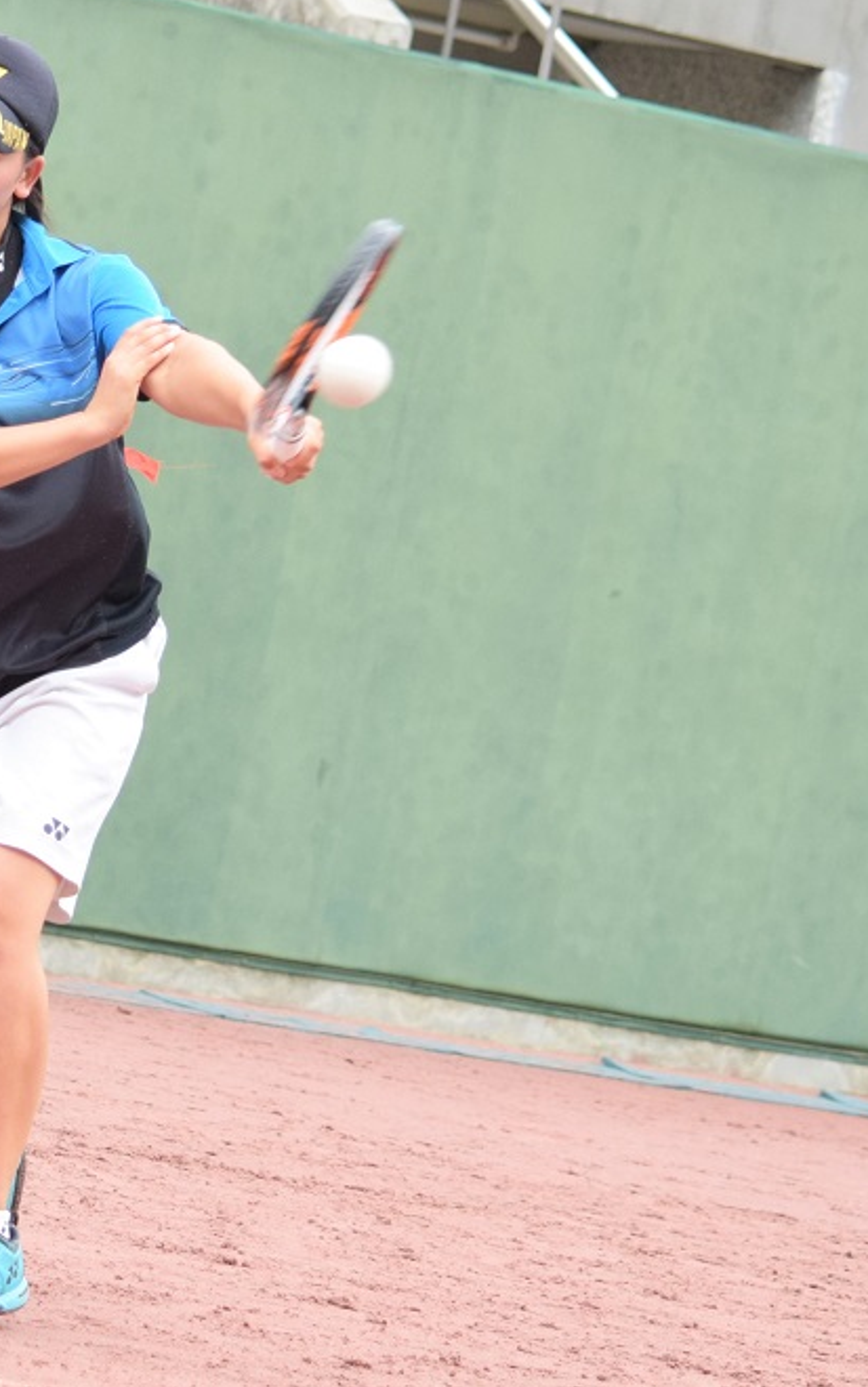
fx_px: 6126
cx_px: 61
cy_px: 689
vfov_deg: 12.9
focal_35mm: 162
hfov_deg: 8.1
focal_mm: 70
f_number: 4.5
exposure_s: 1/1600
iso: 640
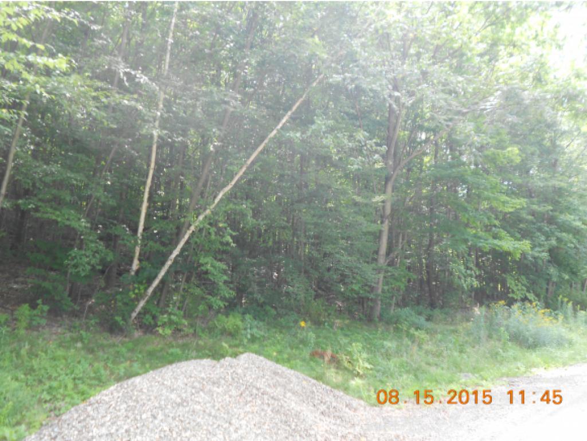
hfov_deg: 56.8
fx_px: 543
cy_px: 220
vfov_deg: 44.2
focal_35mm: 32
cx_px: 294
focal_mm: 5.8
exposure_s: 1/30
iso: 100
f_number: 3.6
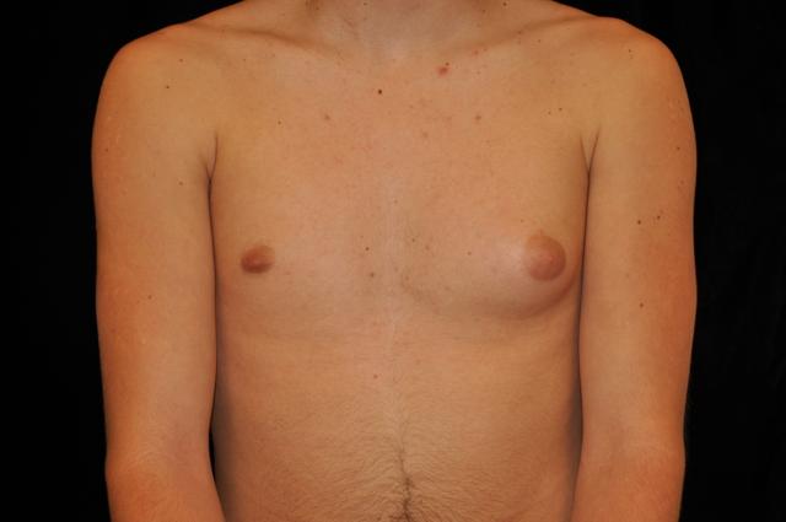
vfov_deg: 28.0
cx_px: 393
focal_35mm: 48
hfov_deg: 41.2
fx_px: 1047
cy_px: 261
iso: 200
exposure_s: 1/60
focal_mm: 32
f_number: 4.8
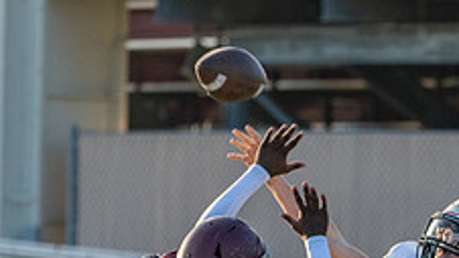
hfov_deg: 1.7
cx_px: 382
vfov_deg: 1.0
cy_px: 428
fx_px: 15064
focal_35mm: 1238
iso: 1600
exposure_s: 1/1250
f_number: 8
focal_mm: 400
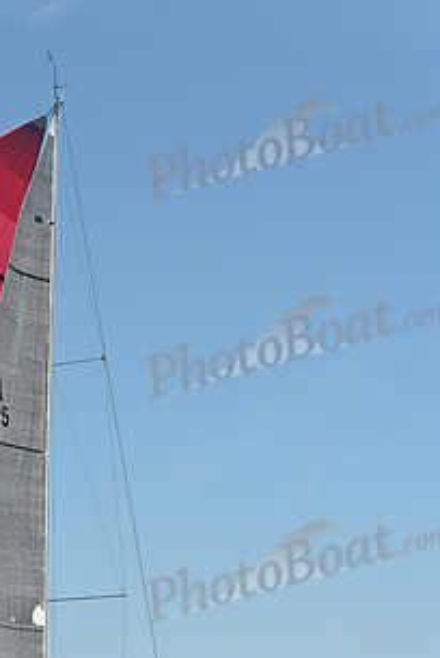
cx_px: 36
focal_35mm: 133
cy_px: 485
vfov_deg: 15.3
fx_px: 2433
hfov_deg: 10.3
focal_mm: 70
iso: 320
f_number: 6.3
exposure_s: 1/1000
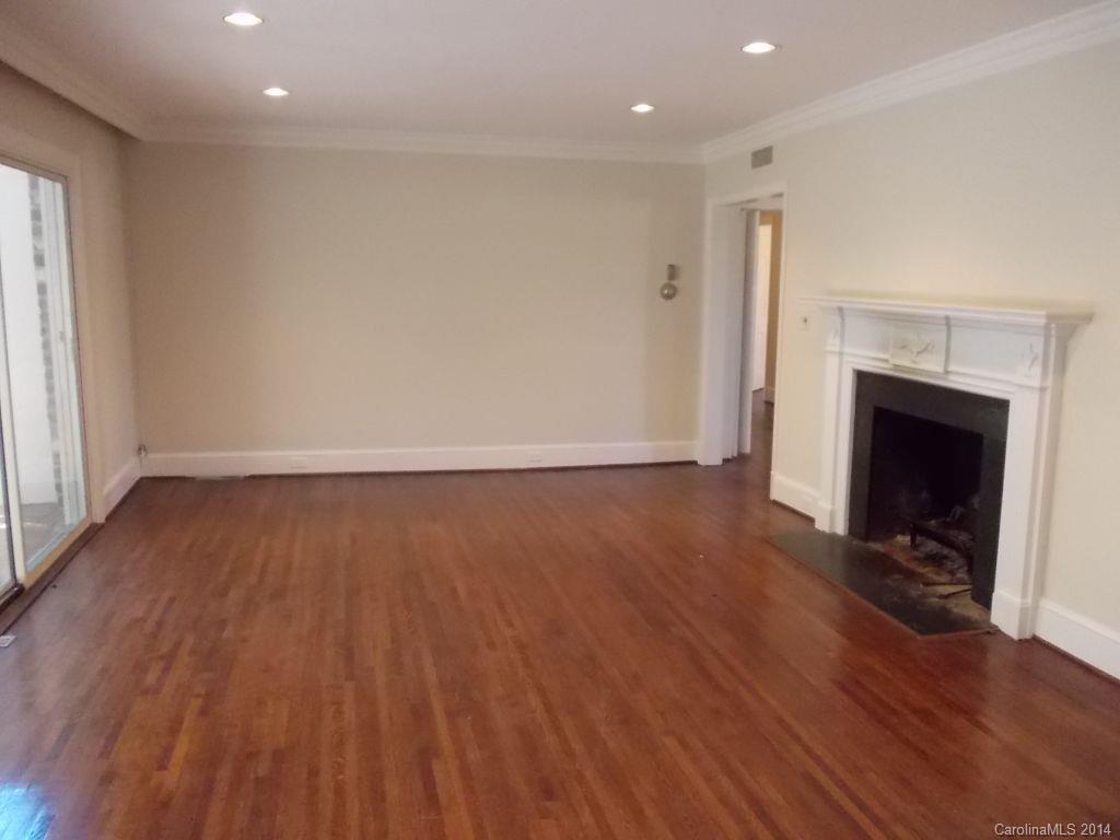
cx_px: 560
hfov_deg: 63.4
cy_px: 420
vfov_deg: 49.7
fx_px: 906
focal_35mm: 28
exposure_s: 1/25
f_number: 2.7
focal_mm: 4
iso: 400
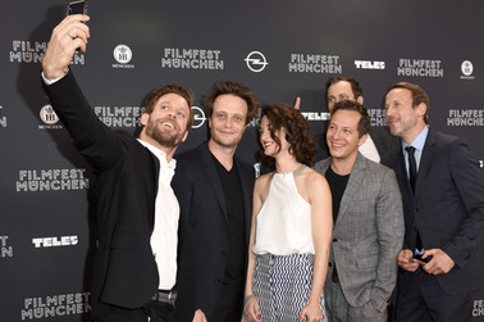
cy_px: 189
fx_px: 577
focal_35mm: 43
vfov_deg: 31.0
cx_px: 276
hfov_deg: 45.4
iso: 400
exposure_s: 1/100
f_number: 6.3
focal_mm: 24
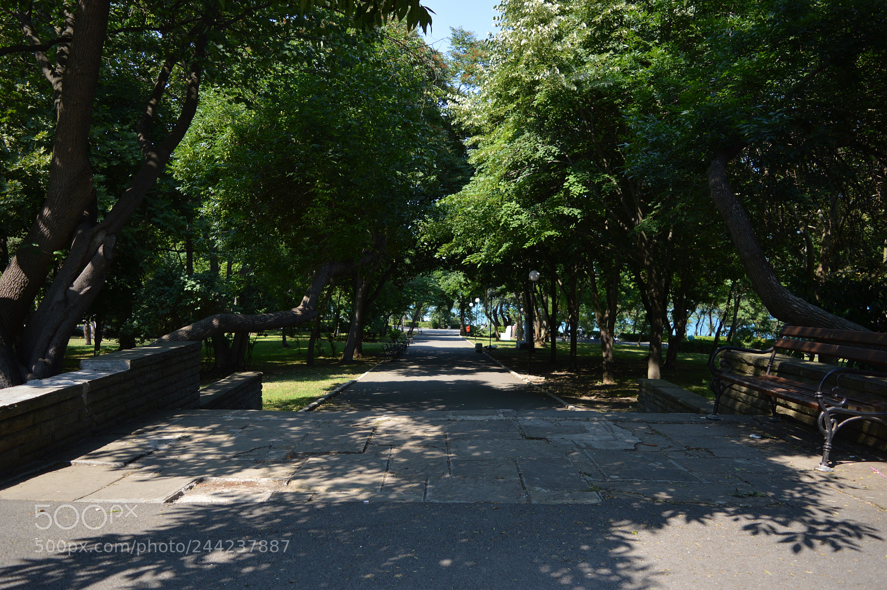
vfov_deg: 47.9
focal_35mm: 27
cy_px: 295
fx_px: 665
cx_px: 444
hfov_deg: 67.4
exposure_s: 1/400
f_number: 3.5
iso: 100
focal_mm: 18
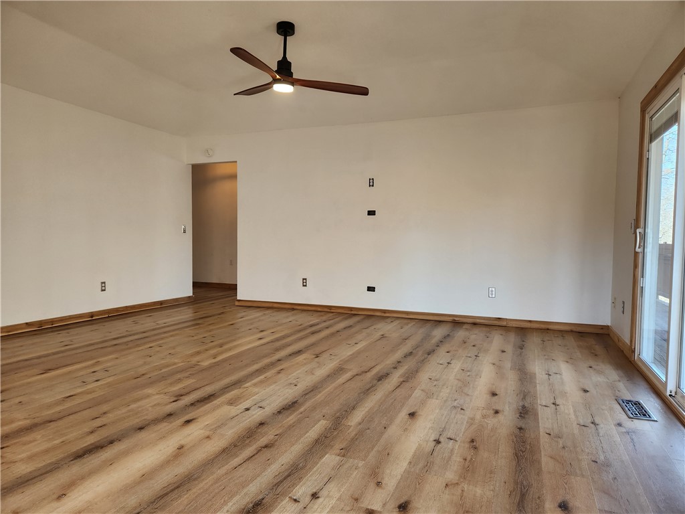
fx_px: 455
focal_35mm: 23
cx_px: 342
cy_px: 257
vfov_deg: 58.9
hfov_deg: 73.9
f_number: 1.8
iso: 125
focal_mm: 5.4
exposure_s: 1/120
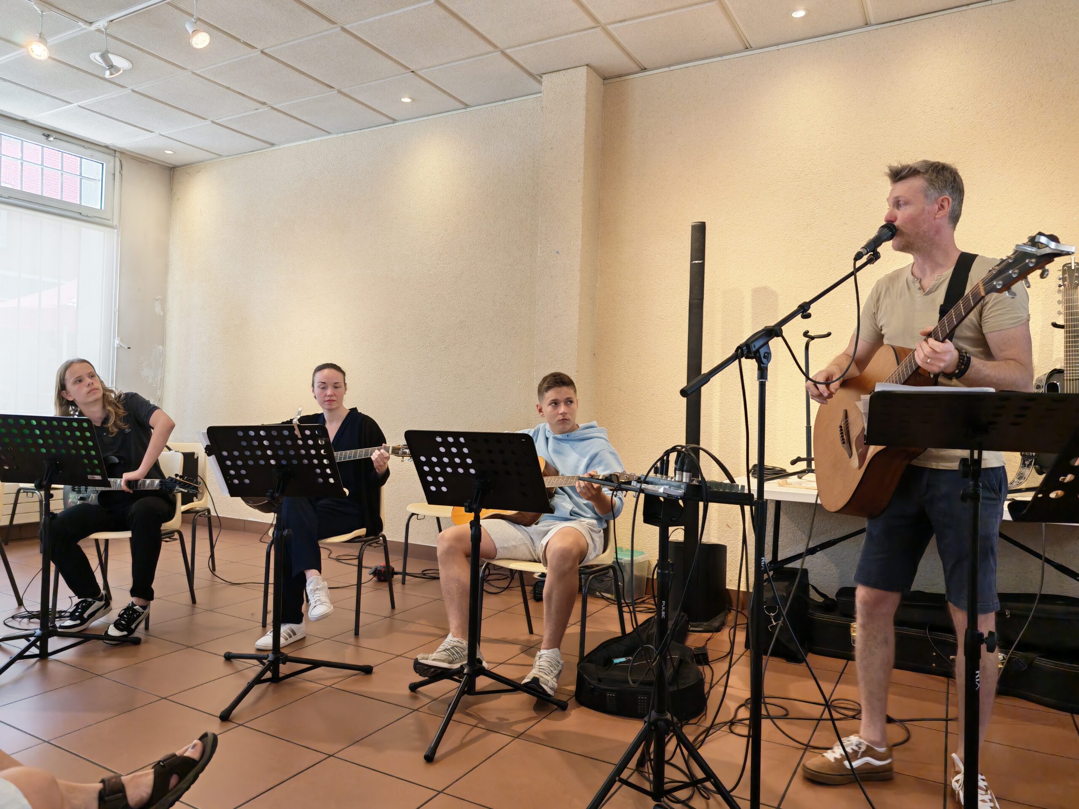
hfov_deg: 73.9
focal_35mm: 23
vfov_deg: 58.9
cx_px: 540
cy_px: 404
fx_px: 717
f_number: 1.6
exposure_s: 1/100
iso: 80
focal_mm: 6.55
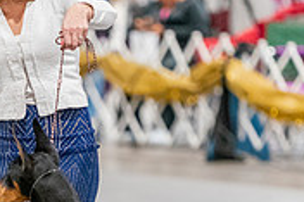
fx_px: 5560
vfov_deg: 2.1
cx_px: 52
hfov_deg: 3.1
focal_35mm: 659
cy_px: 193
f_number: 2.8
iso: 6400
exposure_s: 1/250
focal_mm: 200
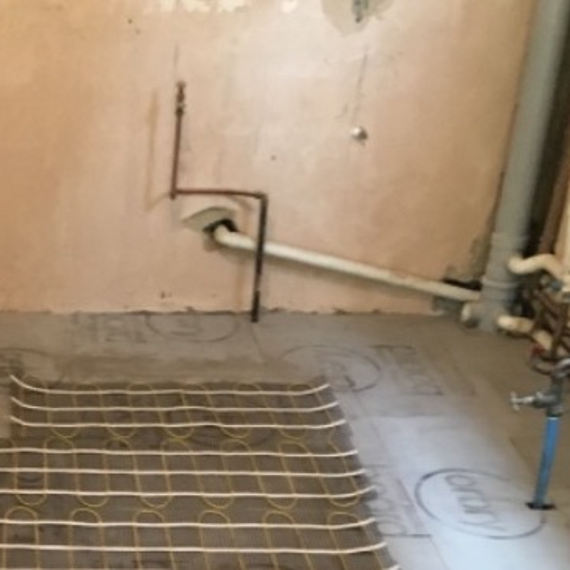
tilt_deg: -34.1
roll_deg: +0.0
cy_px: 835
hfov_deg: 19.8
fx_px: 1565
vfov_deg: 18.5
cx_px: -42
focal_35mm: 84
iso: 160
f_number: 2.2
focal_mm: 4.15
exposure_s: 1/33
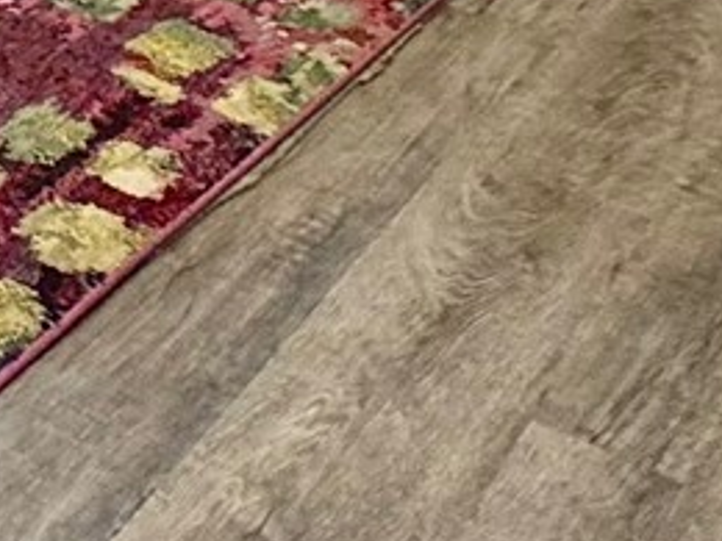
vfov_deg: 12.9
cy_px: -774
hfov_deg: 19.6
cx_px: -375
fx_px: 1794
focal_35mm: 86
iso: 320
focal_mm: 2.22
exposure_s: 1/120
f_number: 2.2
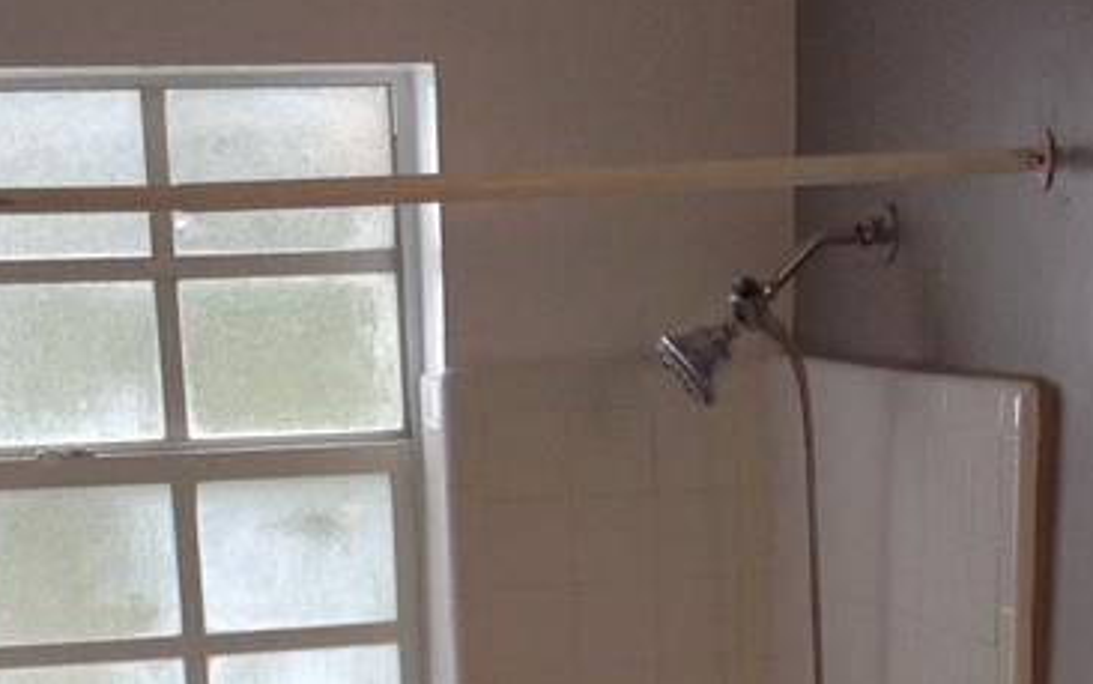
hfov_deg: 21.2
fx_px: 2920
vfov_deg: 12.7
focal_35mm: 98
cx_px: 591
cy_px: 1030
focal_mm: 3.3
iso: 40
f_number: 2.4
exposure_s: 1/100
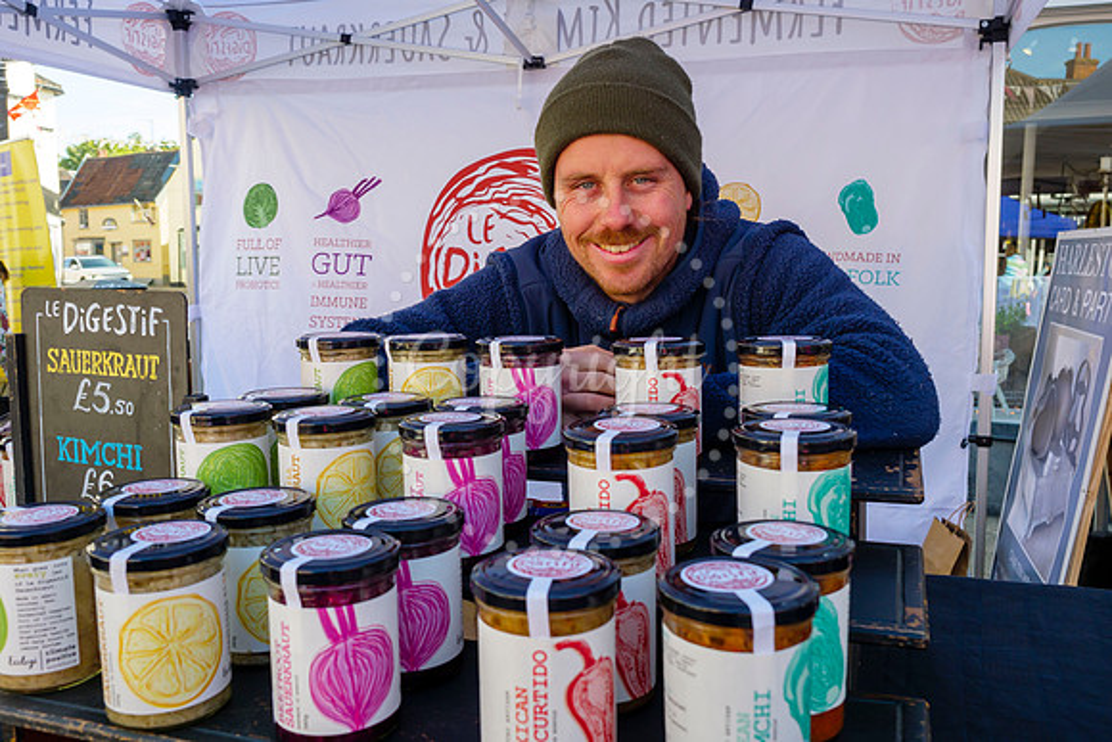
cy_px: 371
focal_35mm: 32
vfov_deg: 40.9
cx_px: 556
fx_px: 996
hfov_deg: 58.3
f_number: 4
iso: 200
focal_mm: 15
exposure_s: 1/250
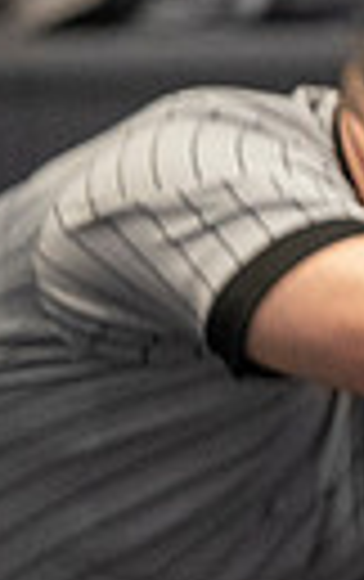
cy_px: 1562
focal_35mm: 1186
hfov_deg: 1.1
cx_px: 1827
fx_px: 18762
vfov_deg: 1.8
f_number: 2.8
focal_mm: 135
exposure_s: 1/1000
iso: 3200
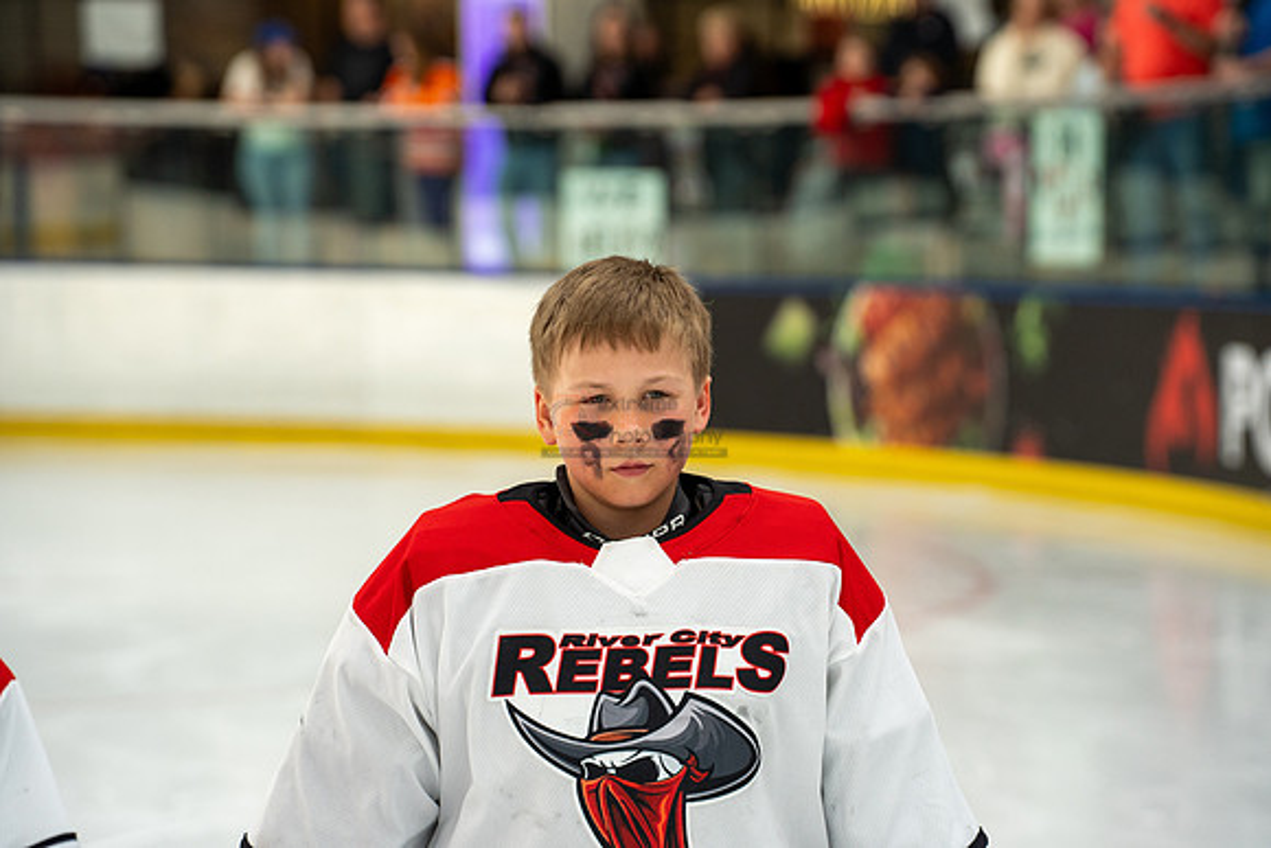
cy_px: 424
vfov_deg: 12.1
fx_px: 3990
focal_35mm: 113
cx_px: 636
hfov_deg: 18.1
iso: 1250
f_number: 4
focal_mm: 113
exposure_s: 1/1600
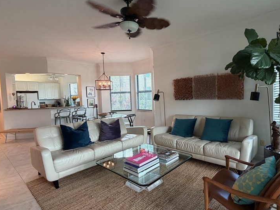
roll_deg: +2.5
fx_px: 162
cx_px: 164
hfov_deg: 81.0
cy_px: 104
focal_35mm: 20
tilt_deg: -2.7
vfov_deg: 66.0
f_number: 2.2
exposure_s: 1/60
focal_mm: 2.22
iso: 250
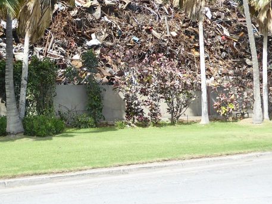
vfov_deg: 23.0
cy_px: 43
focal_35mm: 63
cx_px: 100
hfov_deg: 30.6
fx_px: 495
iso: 80
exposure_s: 1/400
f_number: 3.7
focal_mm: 6.3
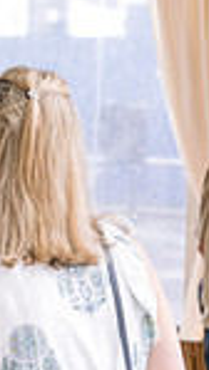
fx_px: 1554
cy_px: 241
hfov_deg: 7.6
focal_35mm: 158
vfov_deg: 13.6
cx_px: -47
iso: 200
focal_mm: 50
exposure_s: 1/160
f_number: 3.2
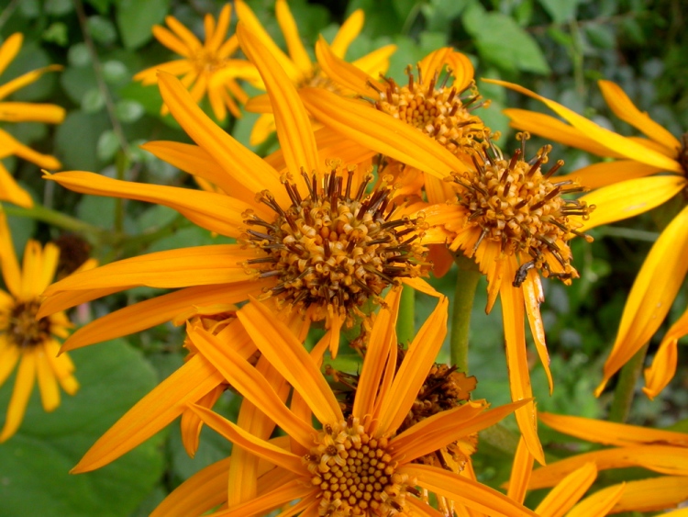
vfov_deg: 32.2
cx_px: 344
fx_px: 895
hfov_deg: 42.1
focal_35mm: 45
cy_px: 258
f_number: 5
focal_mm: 9.5
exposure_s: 1/49
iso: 100
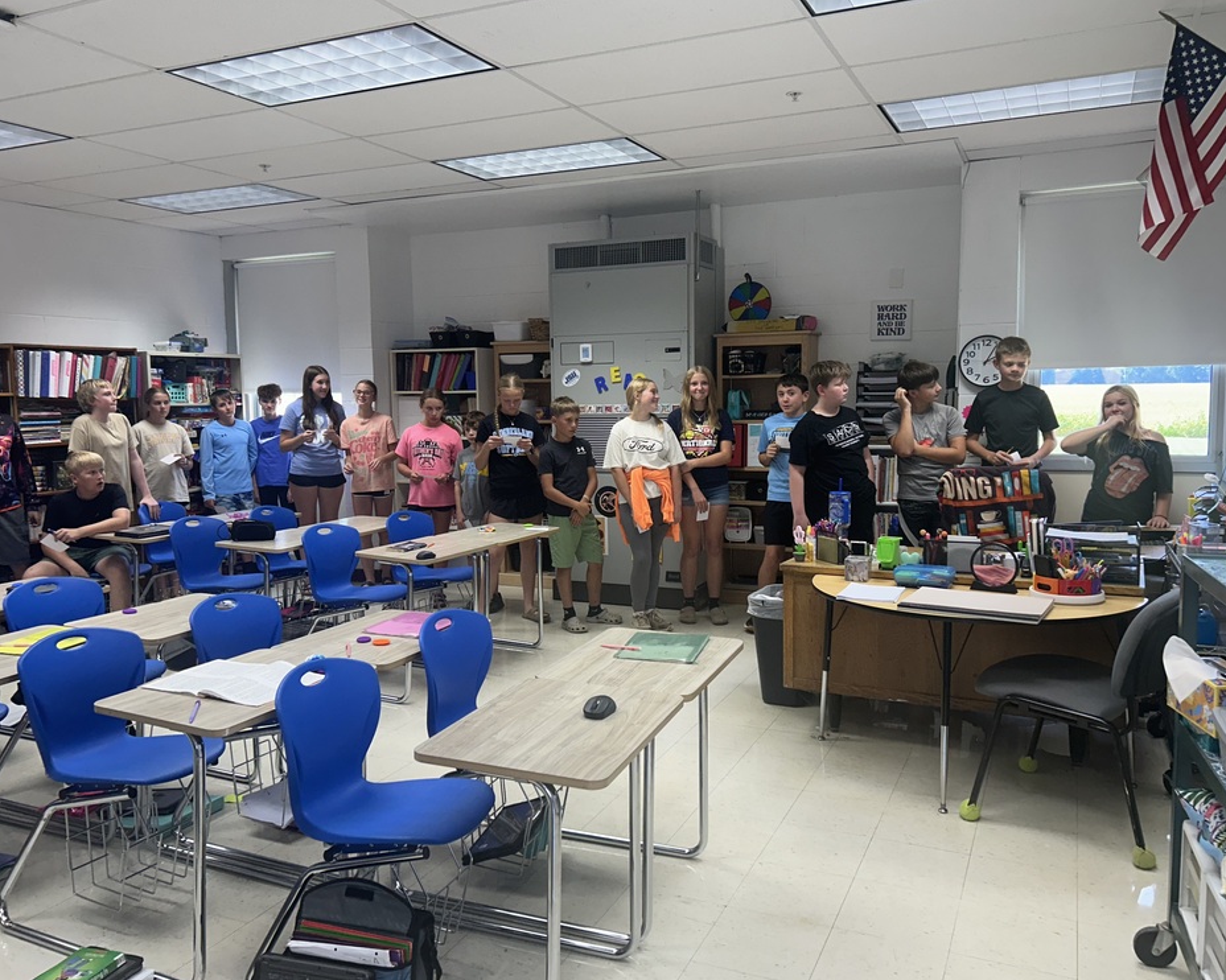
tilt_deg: -5.4
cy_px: 483
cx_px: 602
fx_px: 1016
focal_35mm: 28
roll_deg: +0.2
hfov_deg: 62.2
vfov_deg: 51.5
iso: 100
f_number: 1.5
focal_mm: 5.7
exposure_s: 1/120
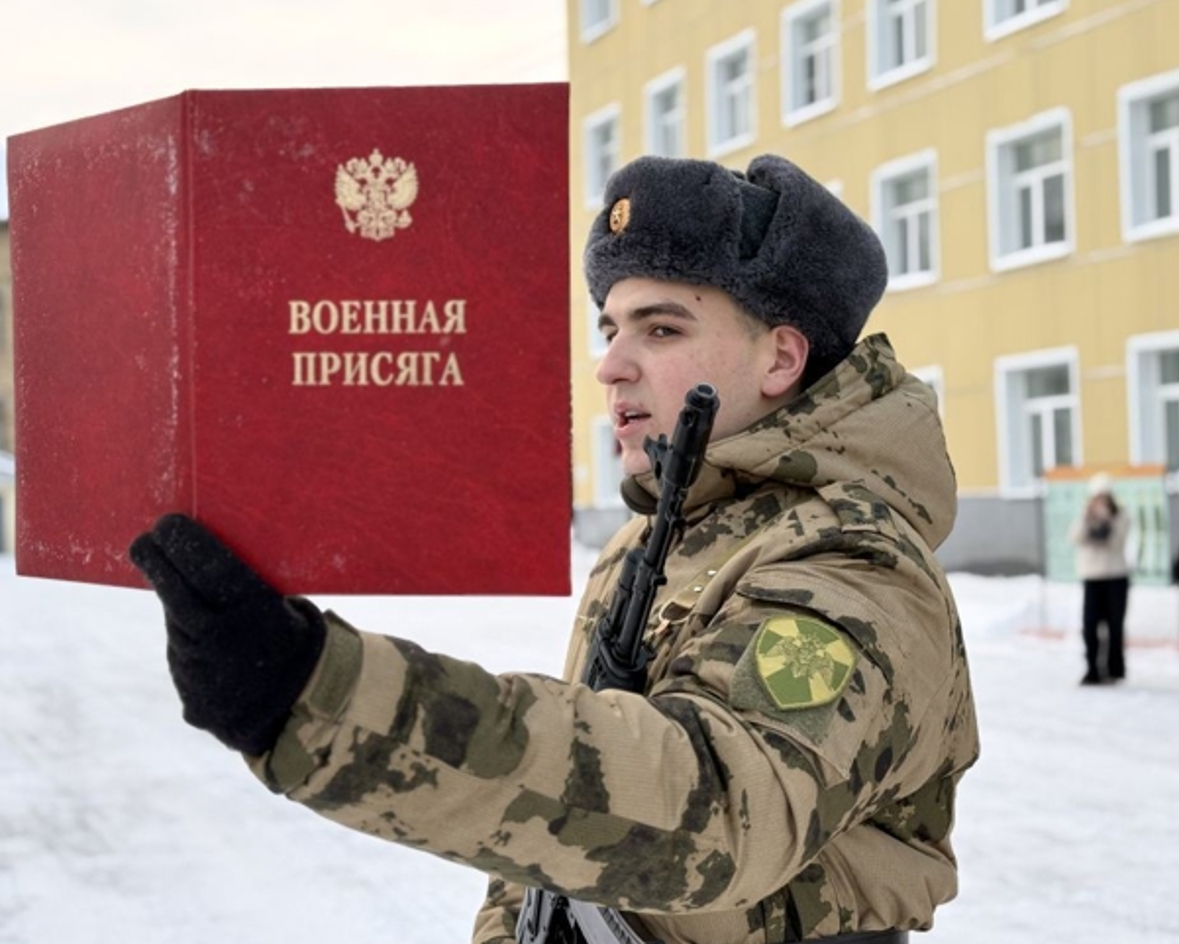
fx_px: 1815
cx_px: 572
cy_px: 469
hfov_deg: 36.0
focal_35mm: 52
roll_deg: +1.7
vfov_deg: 29.1
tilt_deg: +0.6
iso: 100
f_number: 1.78
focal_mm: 6.76
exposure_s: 1/381
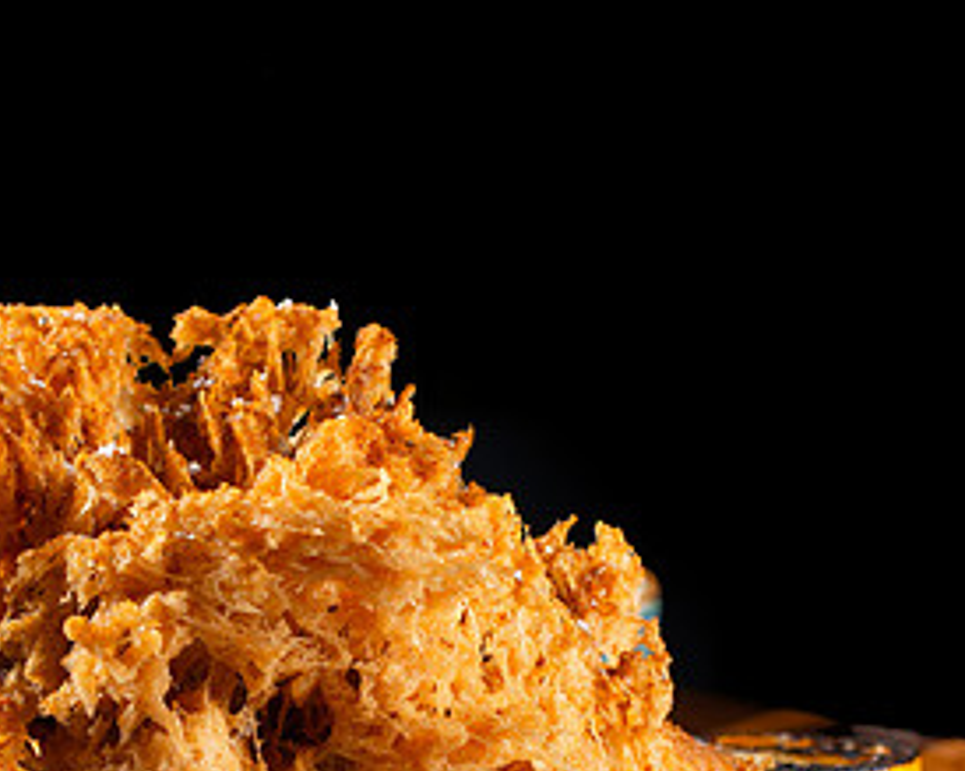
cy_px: 751
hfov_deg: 14.6
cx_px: 227
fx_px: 3740
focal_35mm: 131
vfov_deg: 11.7
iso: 200
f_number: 6.3
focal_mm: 50
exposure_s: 1/200
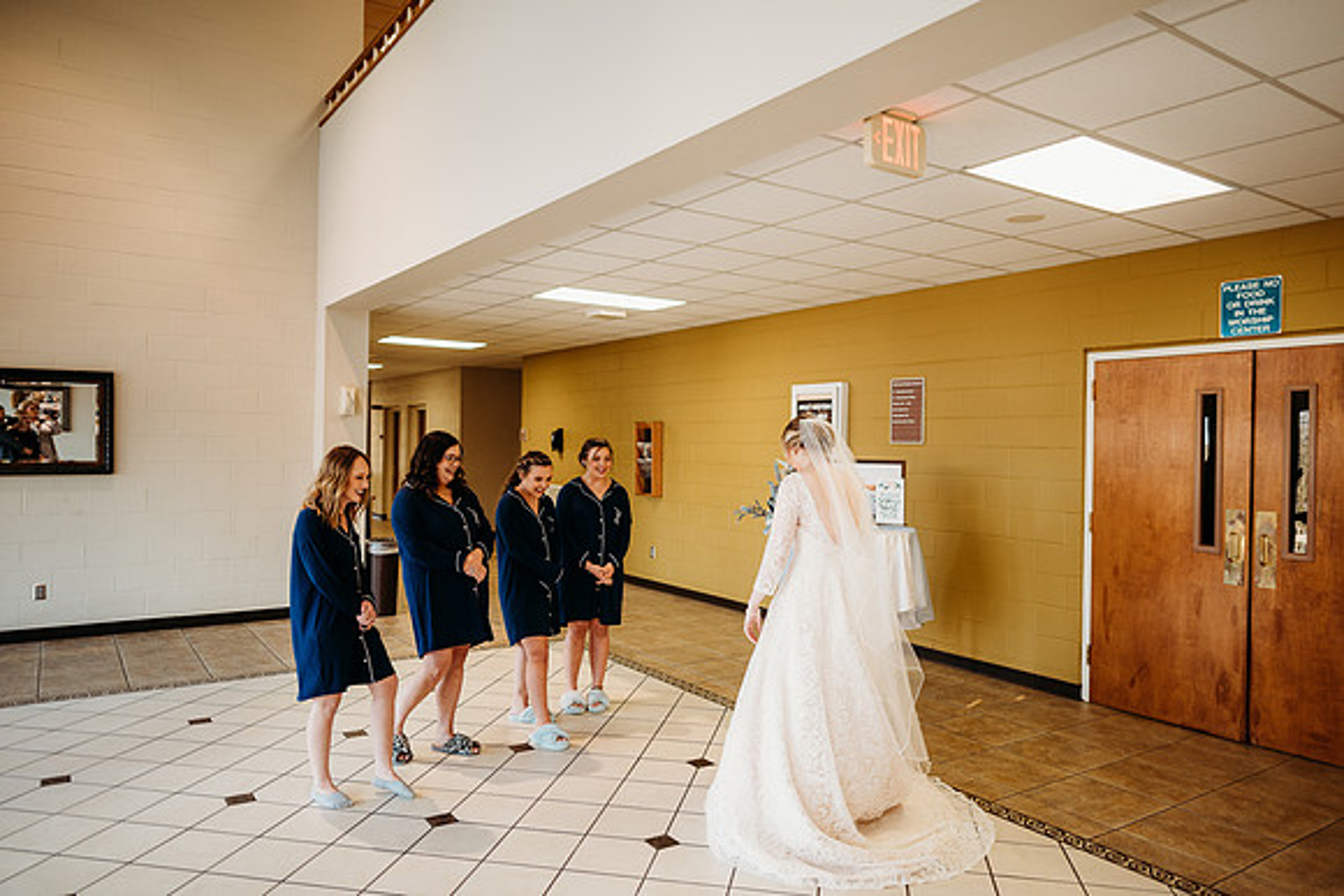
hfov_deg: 73.7
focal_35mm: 24
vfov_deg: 53.2
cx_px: 672
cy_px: 448
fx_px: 896
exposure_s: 1/160
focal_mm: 24
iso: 400
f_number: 1.8
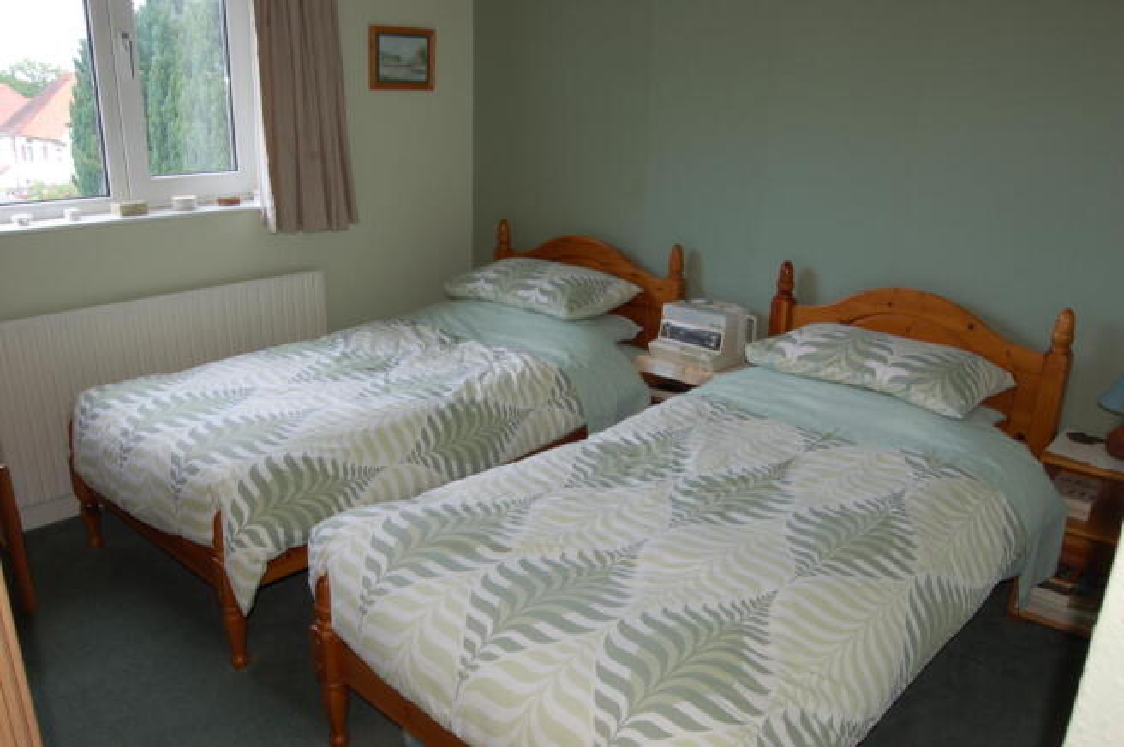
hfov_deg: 35.1
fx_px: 1778
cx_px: 562
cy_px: 374
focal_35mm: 57
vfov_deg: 23.7
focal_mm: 38
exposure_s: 1/8
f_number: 16
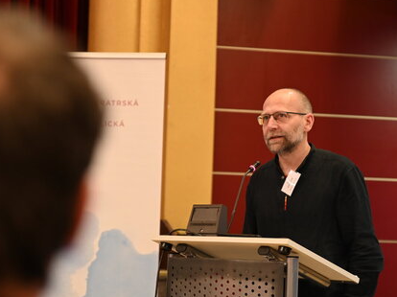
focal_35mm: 125
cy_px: 117
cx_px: 285
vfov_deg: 11.8
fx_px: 1433
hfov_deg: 15.7
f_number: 2.8
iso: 1000
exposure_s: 1/25
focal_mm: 70
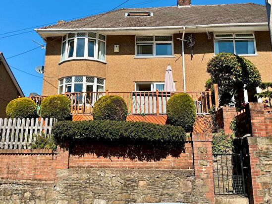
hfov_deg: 50.0
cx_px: 118
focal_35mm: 37
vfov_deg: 38.5
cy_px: 85
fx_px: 291
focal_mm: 3
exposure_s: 1/1675
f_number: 1.8
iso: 16
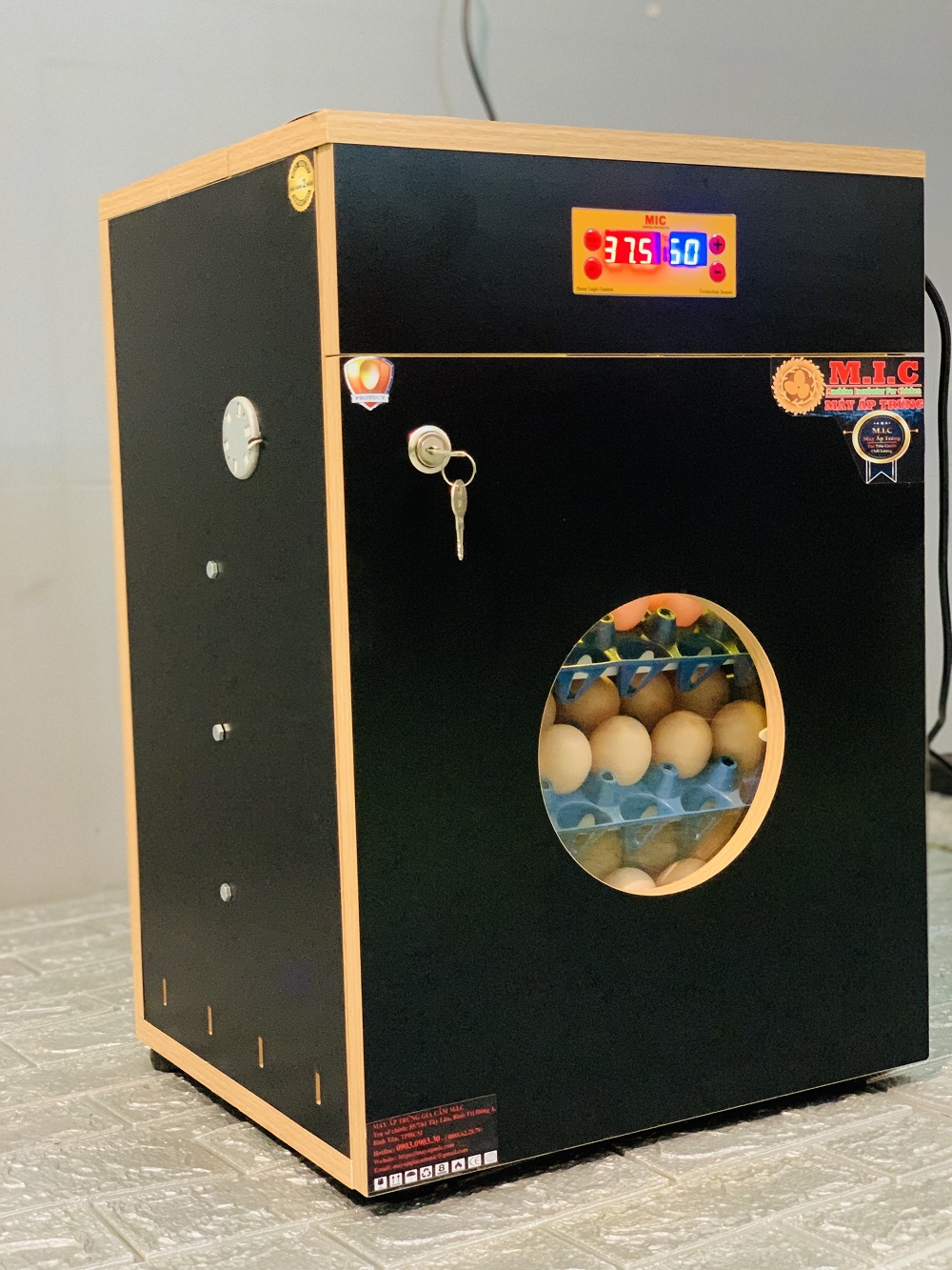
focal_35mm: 52
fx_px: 1906
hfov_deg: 28.0
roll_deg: +2.3
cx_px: 476
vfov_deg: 36.8
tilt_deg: -4.3
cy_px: 635
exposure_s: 1/30
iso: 1000
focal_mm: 6
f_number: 2.4
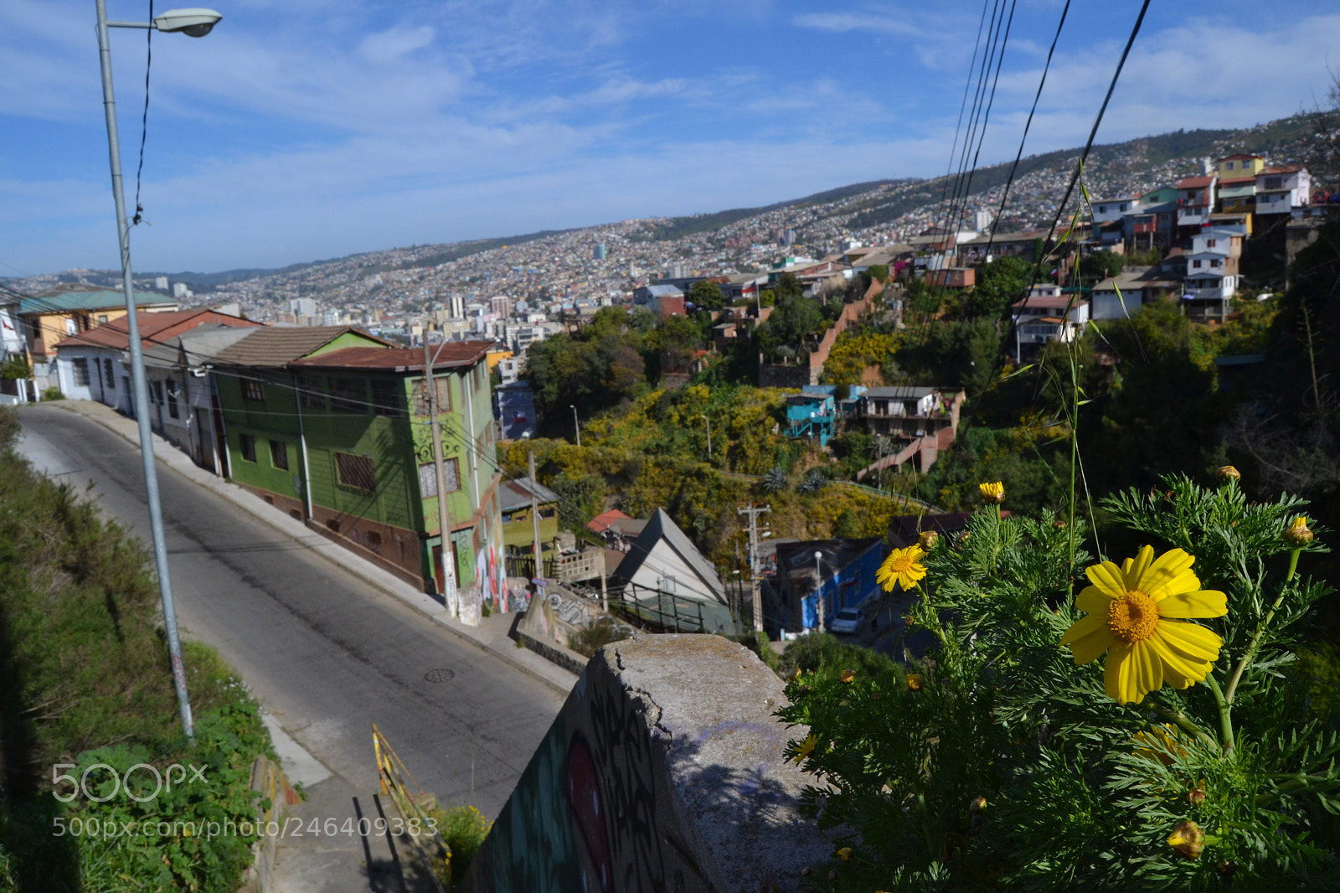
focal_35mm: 27
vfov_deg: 47.9
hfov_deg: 67.4
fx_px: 1005
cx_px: 670
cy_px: 446
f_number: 13
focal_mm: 18
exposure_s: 1/640
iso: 400
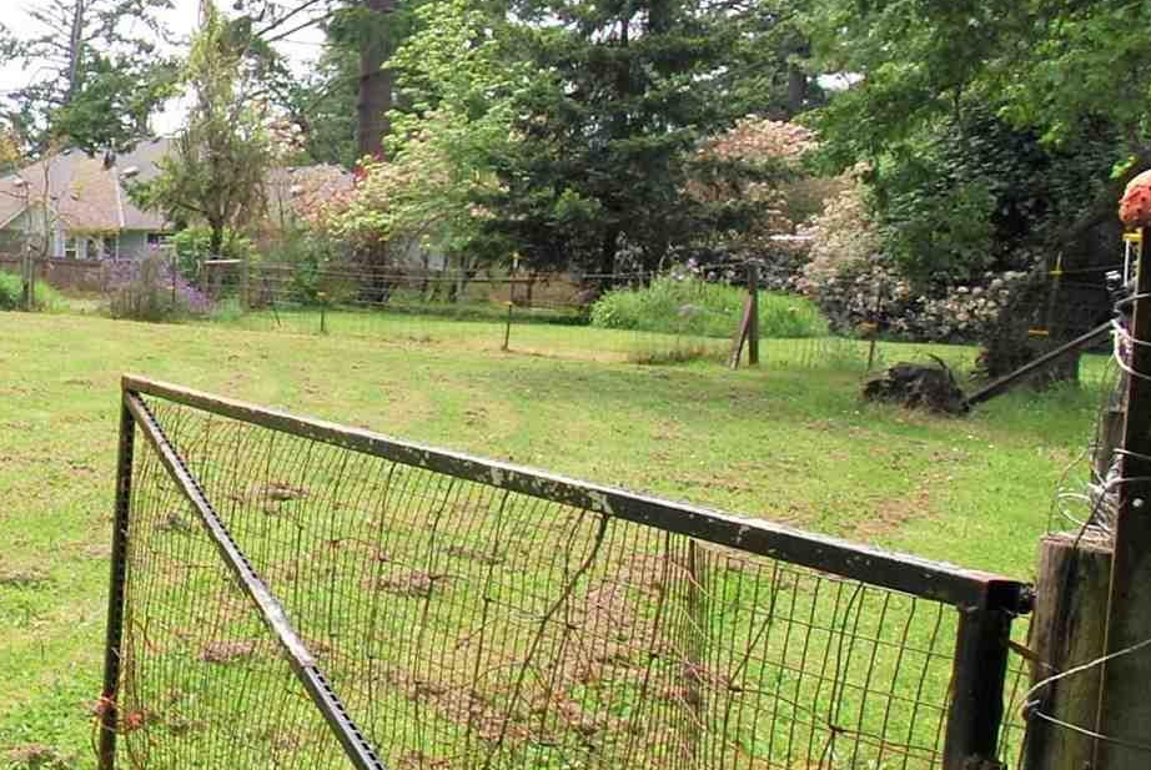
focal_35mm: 50
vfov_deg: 27.0
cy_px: 446
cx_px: -389
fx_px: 1600
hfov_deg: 30.2
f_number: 9
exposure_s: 1/125
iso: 200
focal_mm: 10
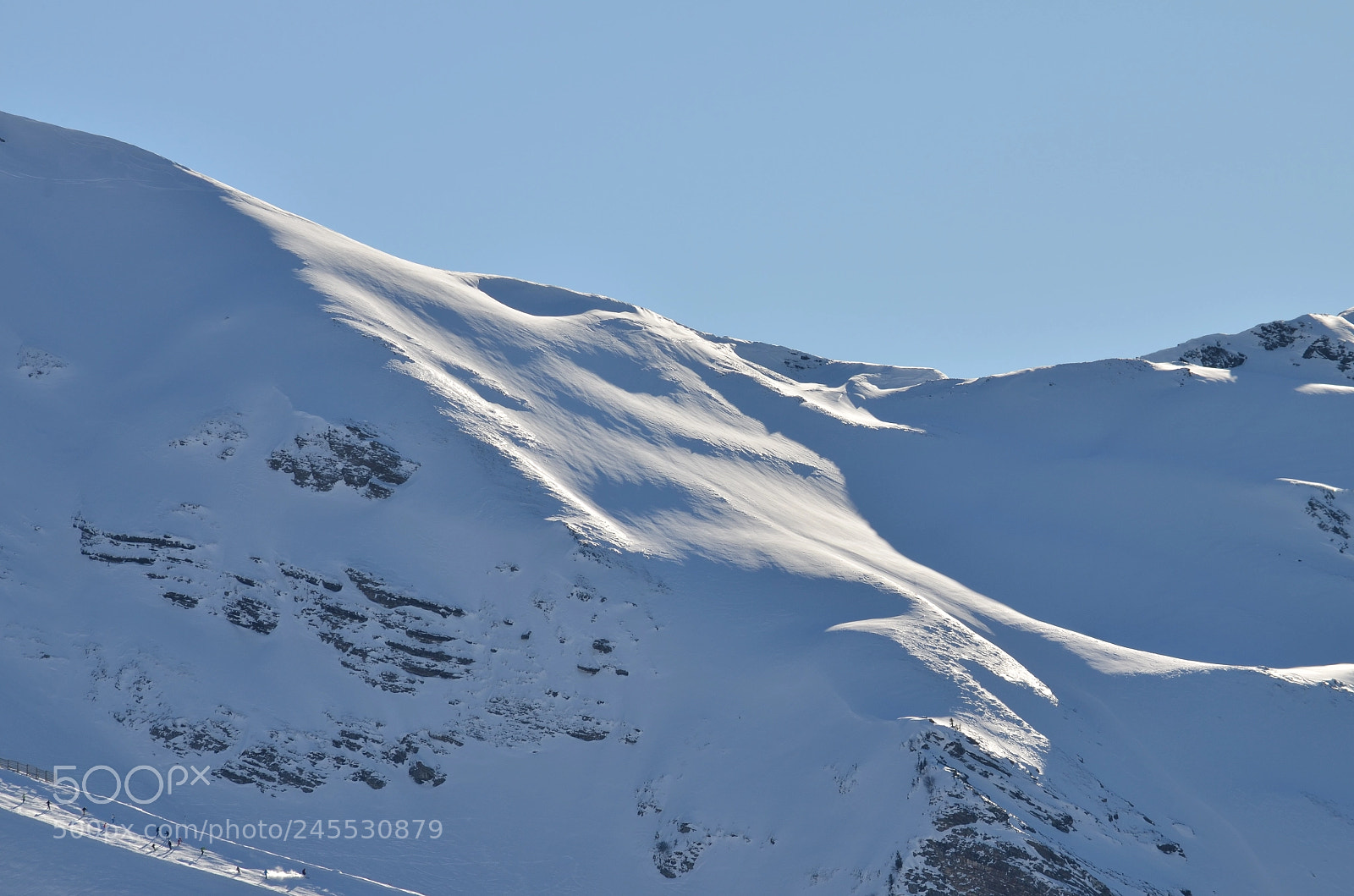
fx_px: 10976
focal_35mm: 292
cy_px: 448
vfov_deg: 4.7
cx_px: 677
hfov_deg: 7.1
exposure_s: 1/250
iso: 100
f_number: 14
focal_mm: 195
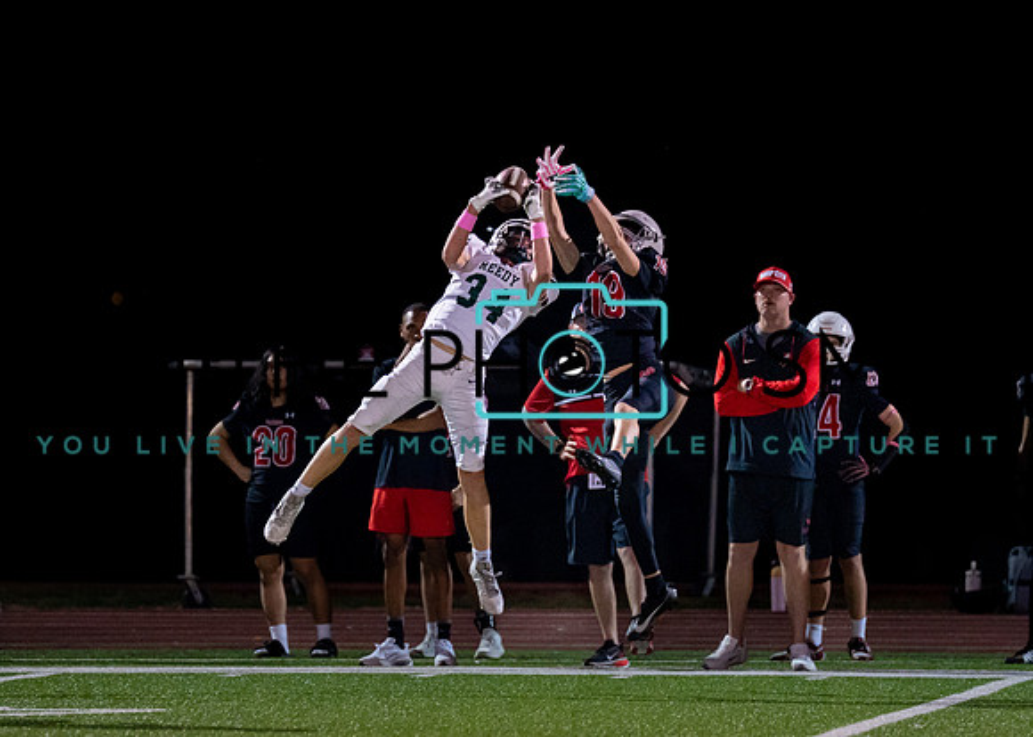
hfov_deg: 5.3
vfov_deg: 3.8
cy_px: 419
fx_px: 11122
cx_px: 396
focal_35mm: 379
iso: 2000
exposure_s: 1/1000
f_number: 2.8
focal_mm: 200
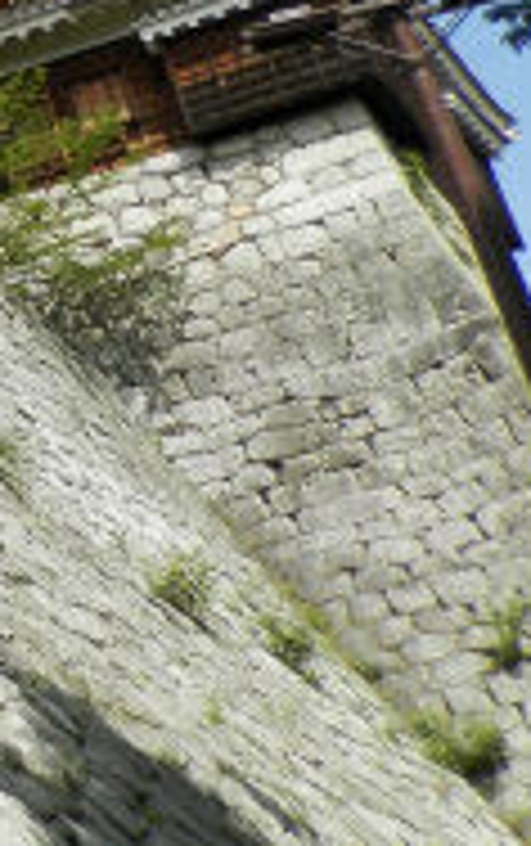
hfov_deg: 11.5
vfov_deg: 22.6
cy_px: 122
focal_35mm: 90
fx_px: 2078
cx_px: -810
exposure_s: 1/800
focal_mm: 4.5
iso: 80
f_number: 3.1
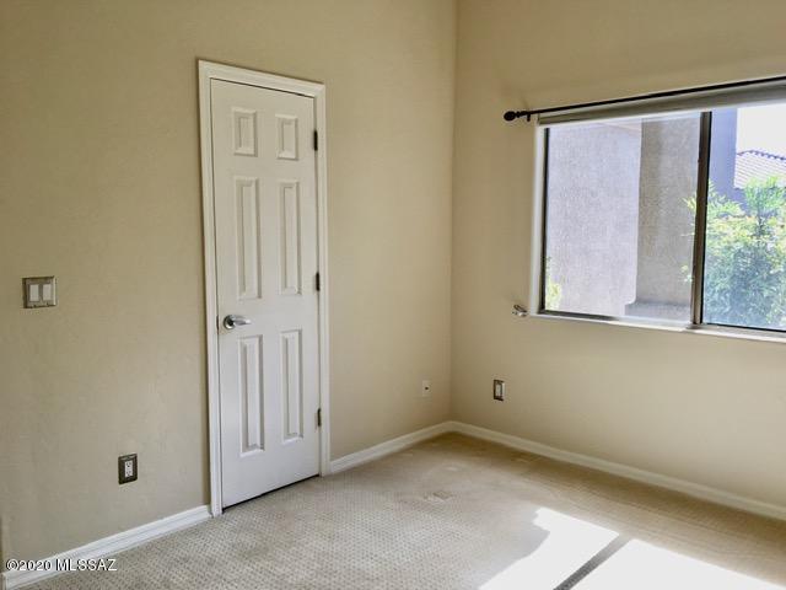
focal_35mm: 29
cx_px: 393
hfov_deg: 61.7
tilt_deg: -5.4
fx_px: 658
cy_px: 295
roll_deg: +0.1
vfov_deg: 48.2
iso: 25
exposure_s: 1/141
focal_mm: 4.15
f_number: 2.2
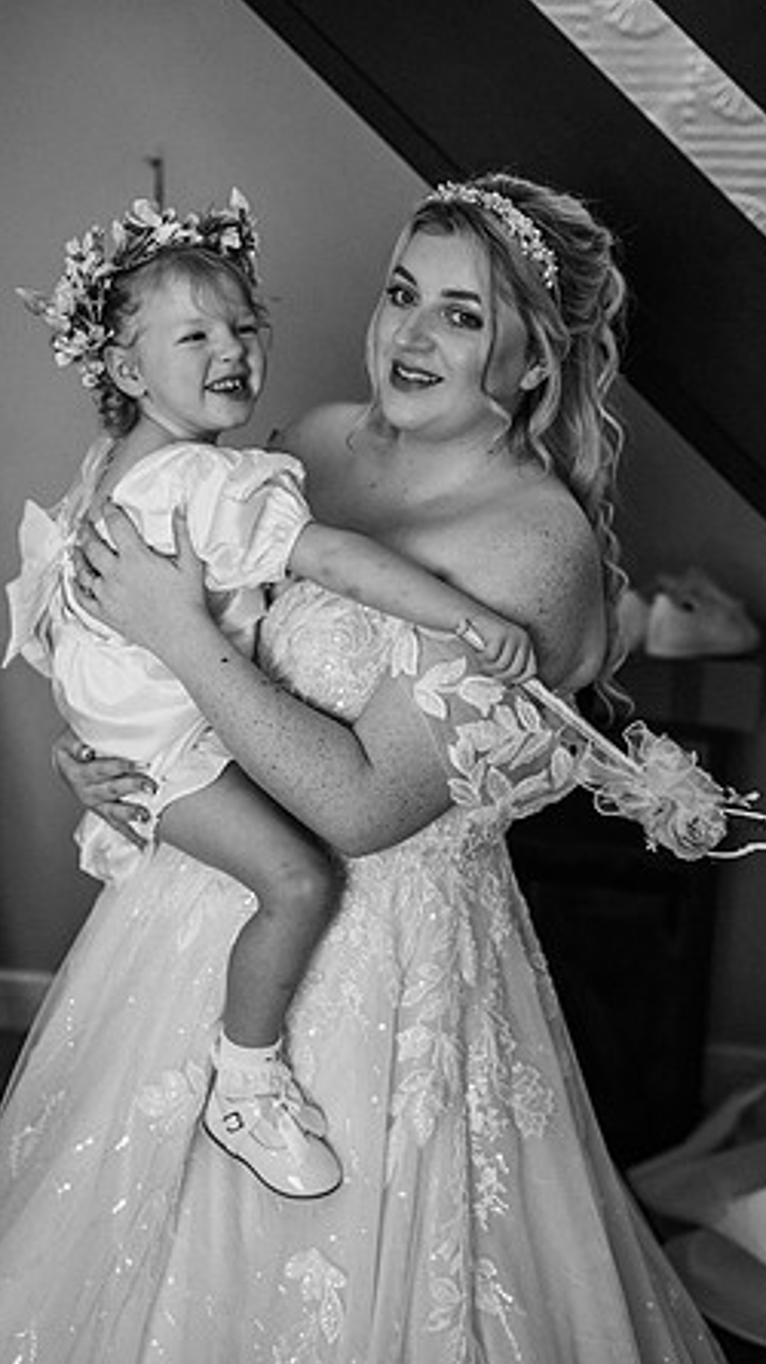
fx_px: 1916
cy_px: 680
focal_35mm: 53
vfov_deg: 39.2
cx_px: 411
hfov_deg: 22.6
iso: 1250
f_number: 2.2
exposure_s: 1/200
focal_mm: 50
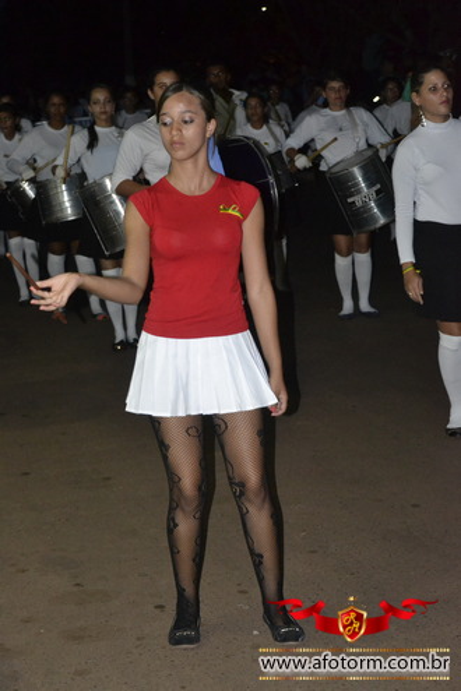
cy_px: 346
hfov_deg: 15.7
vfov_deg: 23.4
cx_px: 230
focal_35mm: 87
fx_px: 1671
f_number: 5
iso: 3200
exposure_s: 1/60
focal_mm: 58
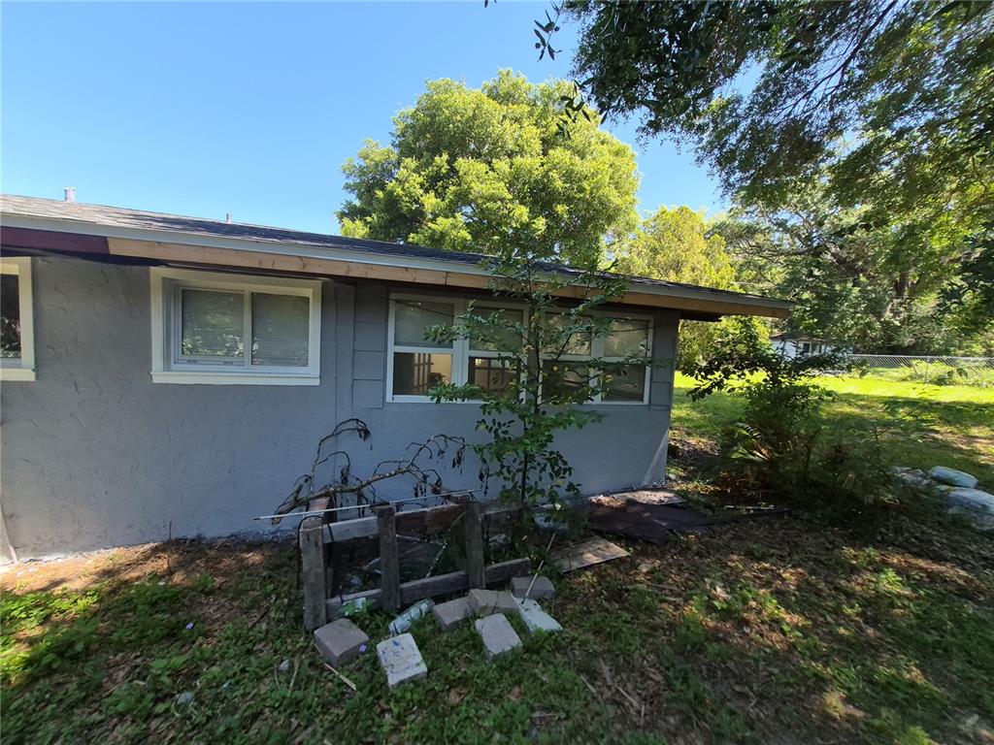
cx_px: 497
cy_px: 372
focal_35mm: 13
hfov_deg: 106.2
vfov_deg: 89.9
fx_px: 373
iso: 40
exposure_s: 1/438
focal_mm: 1.74
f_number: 2.2
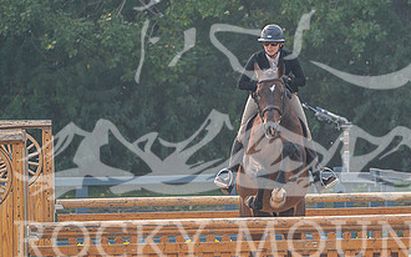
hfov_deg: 2.9
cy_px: 128
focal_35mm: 717
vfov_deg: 1.8
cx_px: 294
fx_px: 8028
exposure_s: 1/640
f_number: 5.6
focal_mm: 400
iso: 500
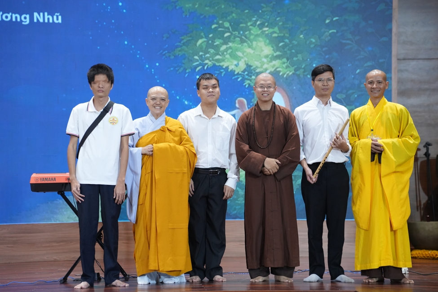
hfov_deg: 23.1
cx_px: 219
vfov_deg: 15.5
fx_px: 1071
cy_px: 146
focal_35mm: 88
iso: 3200
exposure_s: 1/160
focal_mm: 88
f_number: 3.2
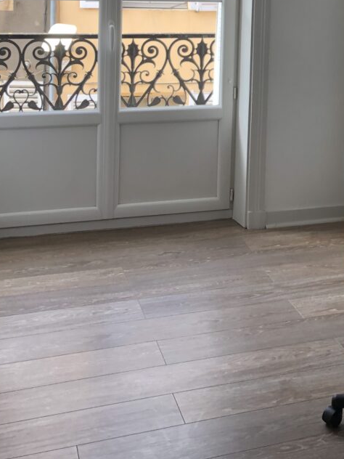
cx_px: 348
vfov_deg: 29.3
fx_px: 822
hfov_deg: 22.7
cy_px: 9
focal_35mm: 62
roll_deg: -3.3
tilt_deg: -1.3
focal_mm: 3.99
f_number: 1.8
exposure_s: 1/120
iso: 64
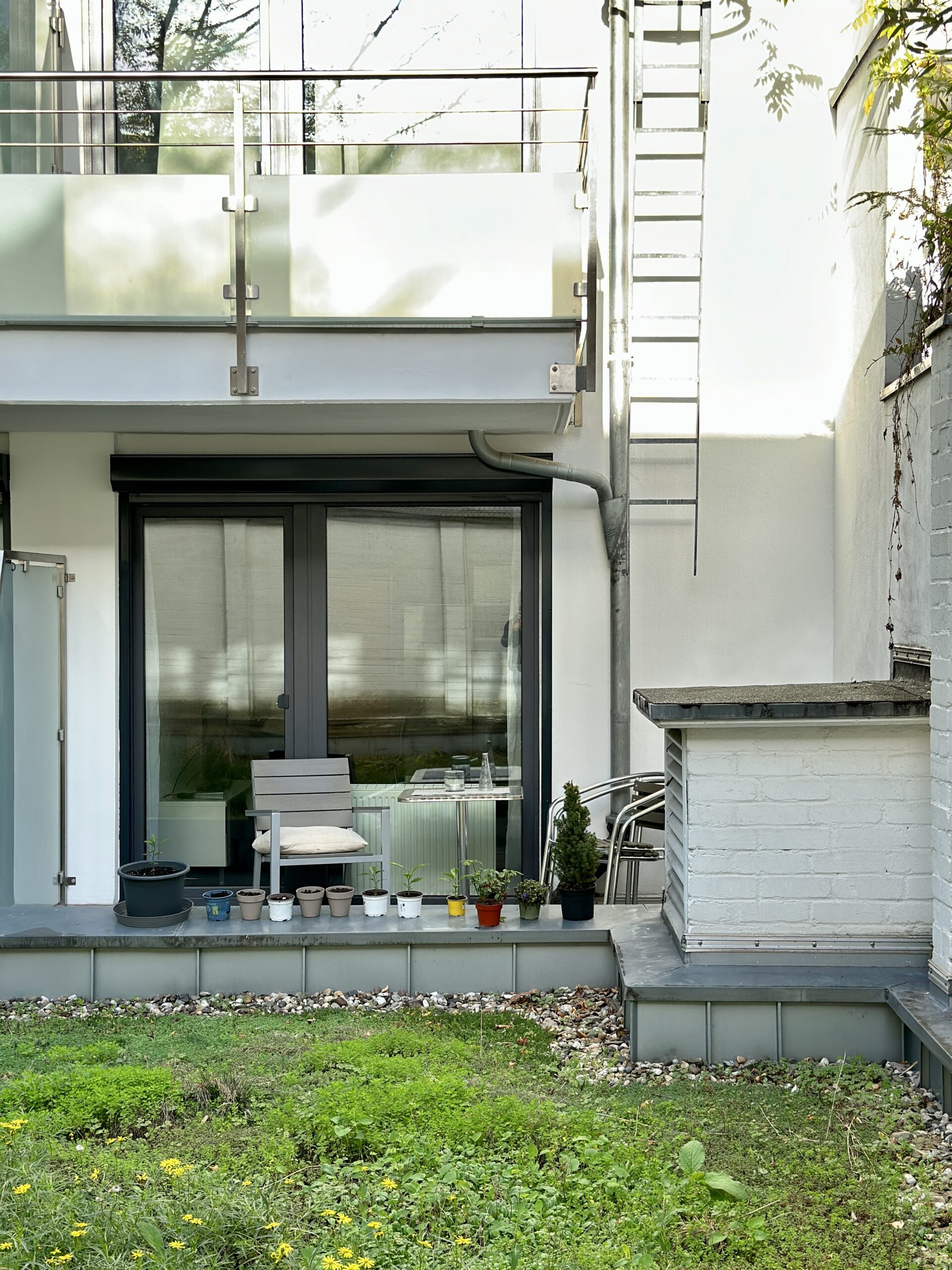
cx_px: 476
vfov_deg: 39.7
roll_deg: -0.2
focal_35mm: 48
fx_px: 1760
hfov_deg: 30.3
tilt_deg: -0.6
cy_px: 635
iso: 80
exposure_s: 1/584
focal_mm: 6.86
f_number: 1.78
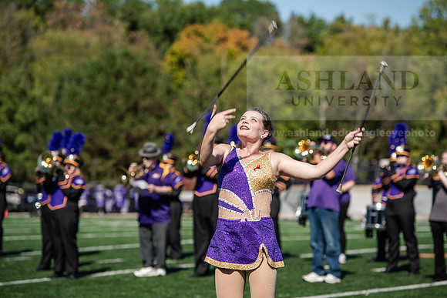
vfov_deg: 9.5
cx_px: 224
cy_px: 149
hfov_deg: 14.2
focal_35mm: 145
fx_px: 1801
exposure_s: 1/400
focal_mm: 145
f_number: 4
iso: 50
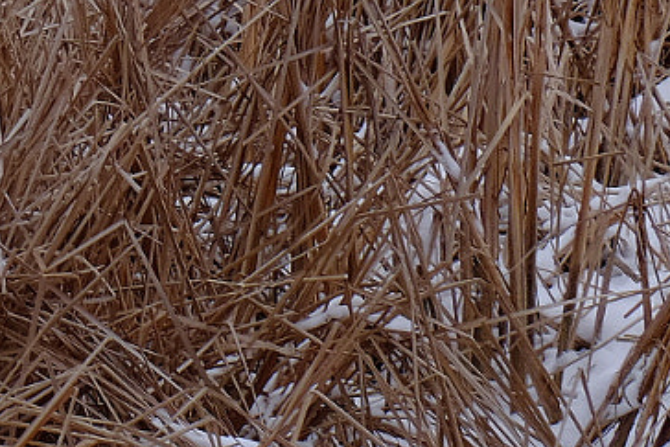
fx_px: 5399
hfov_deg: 6.9
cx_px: -639
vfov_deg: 4.7
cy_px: -449
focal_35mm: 290
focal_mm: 43.9
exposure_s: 1/280
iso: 400
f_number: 8
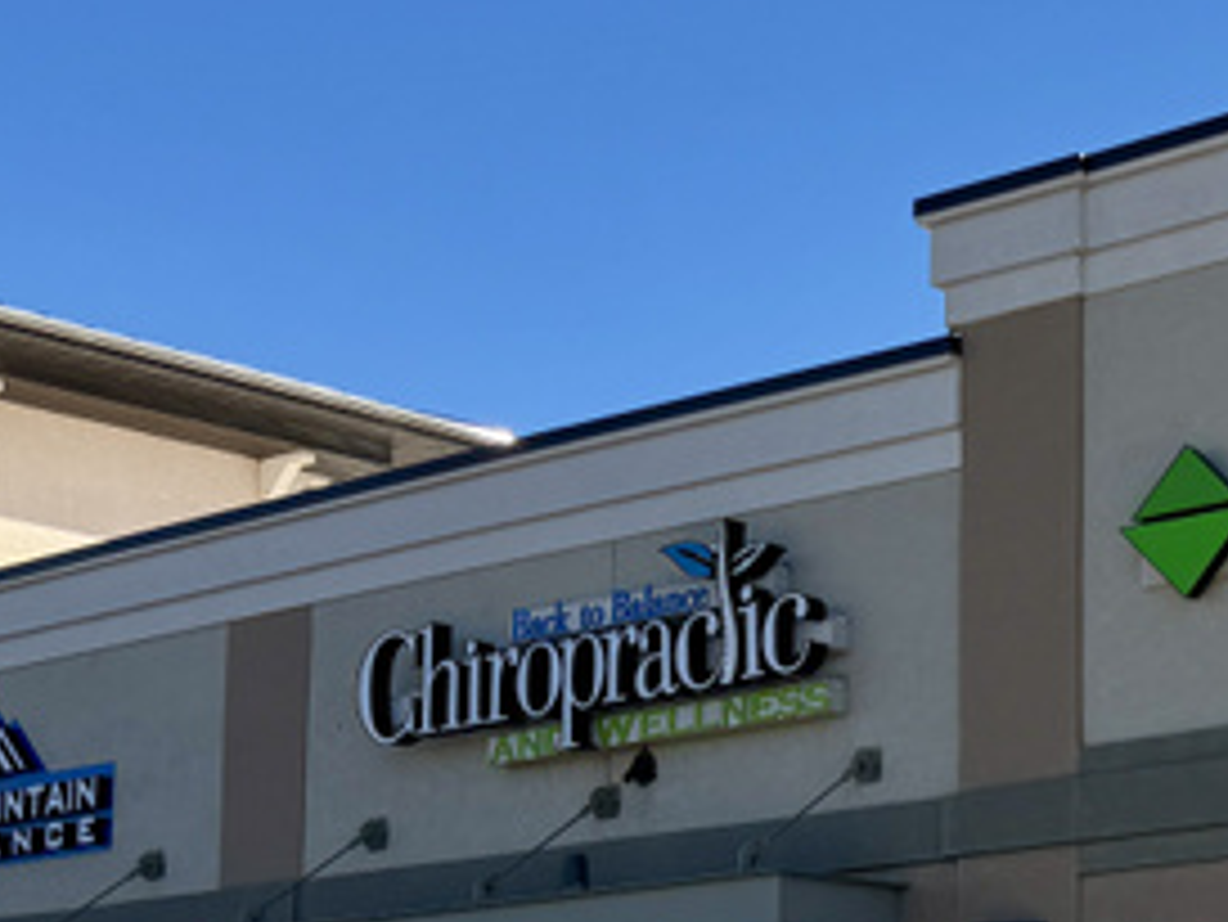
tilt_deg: +8.1
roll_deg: +1.5
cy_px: 953
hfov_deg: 20.6
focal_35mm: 90
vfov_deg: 16.1
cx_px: 1412
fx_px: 3194
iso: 80
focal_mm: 6.76
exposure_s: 1/4673
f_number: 1.78
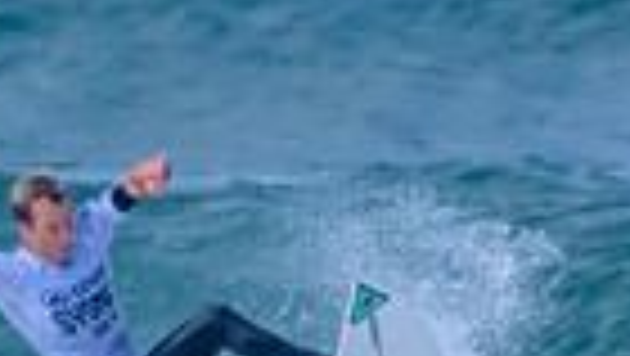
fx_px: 65367
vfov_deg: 0.3
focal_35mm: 3910
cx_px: 374
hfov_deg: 0.6
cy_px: 507
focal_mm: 900
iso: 1000
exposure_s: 1/2500
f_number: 11
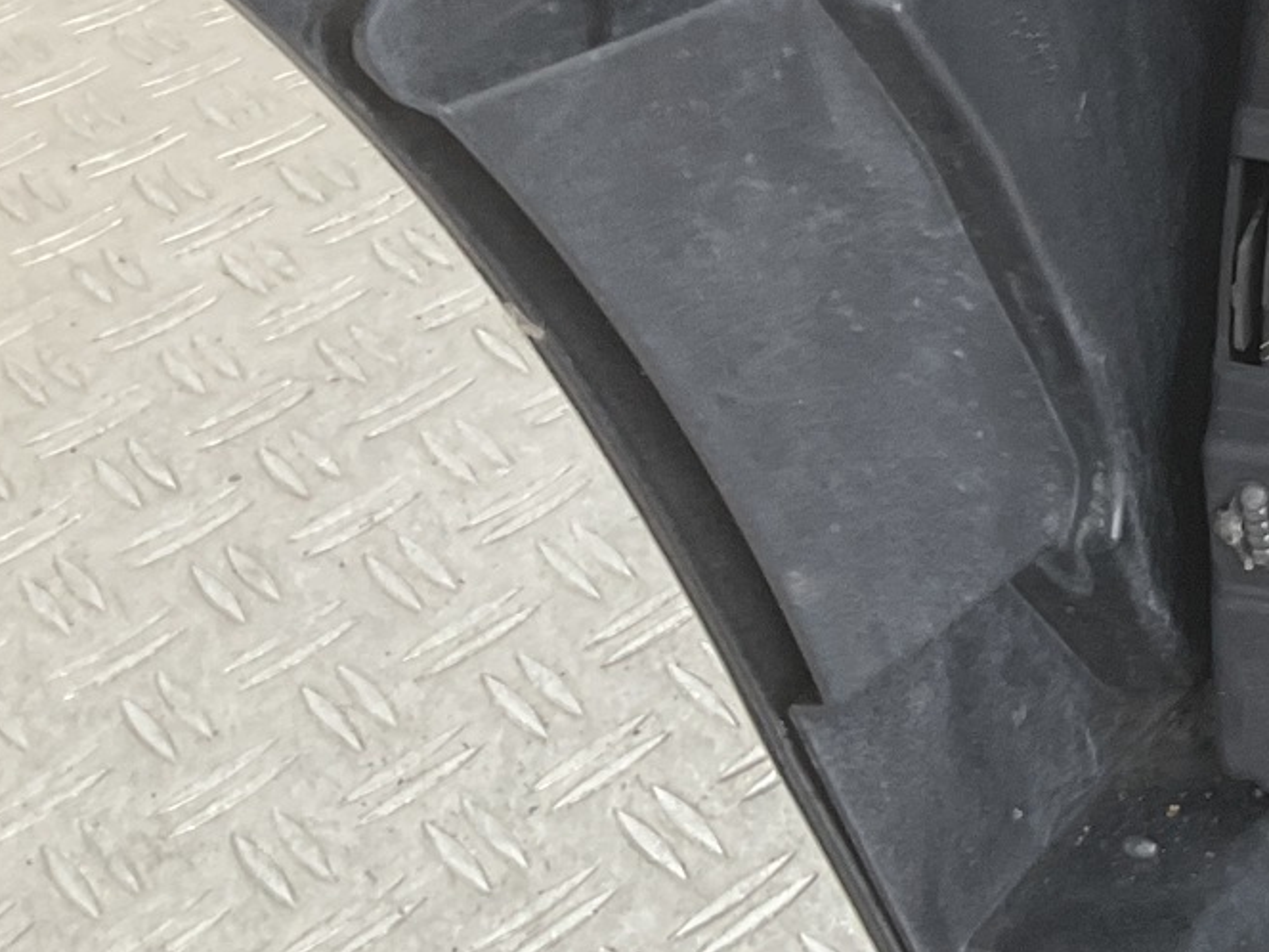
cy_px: -256
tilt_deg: -30.1
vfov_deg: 16.0
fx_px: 3226
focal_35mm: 88
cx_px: 1670
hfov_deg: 20.3
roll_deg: +4.5
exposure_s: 1/100
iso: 32
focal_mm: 3
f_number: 1.8
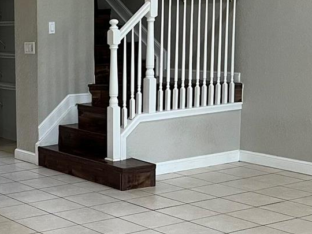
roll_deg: +2.6
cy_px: 123
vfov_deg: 19.1
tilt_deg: -8.5
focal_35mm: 77
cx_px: -63
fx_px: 694
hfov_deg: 23.2
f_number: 1.6
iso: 80
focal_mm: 5.1
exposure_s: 1/60
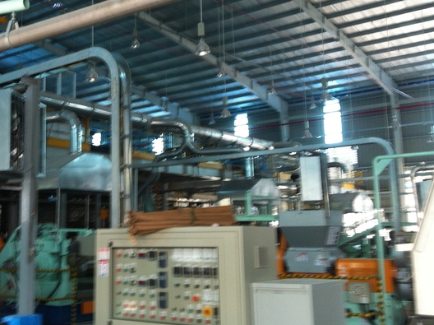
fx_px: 664
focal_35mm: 53
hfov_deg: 35.8
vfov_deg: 27.4
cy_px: 130
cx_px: 142
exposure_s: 1/15
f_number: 2.8
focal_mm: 3.85
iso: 80
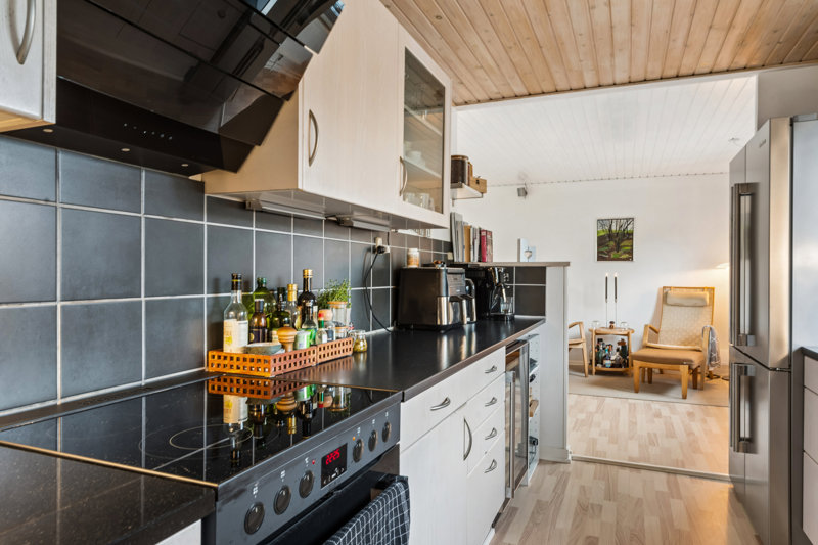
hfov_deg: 76.1
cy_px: 272
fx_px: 522
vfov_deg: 55.1
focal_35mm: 23
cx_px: 409
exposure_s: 2.5
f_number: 10
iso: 250
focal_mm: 23
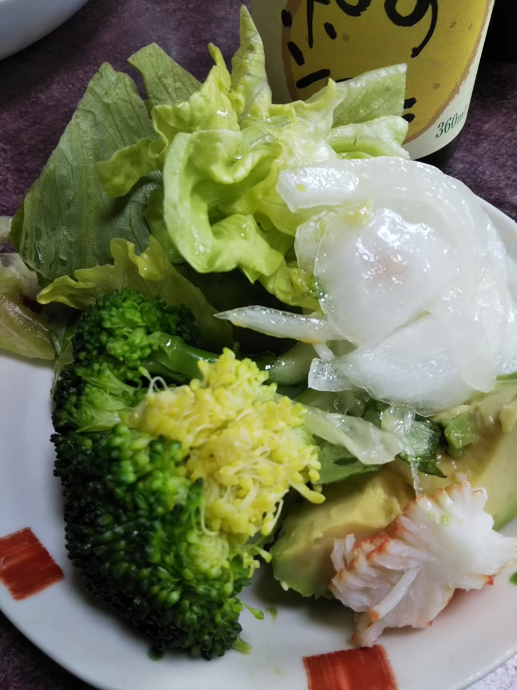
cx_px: 258
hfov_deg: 46.8
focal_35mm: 30
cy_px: 345
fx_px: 597
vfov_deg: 60.0
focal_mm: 4
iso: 50
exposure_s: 1/40
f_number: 2.2
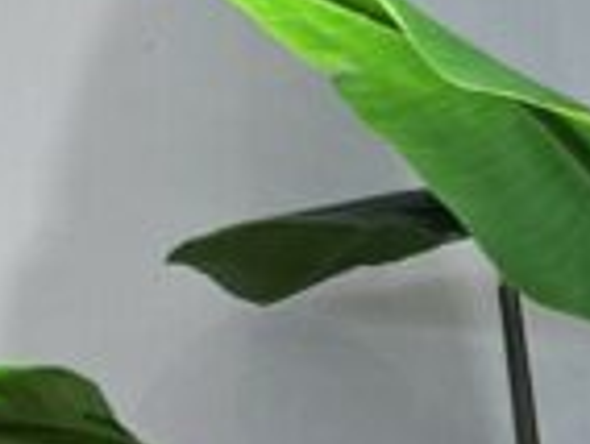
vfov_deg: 9.5
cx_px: -524
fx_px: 2305
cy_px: 1133
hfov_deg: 13.0
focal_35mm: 135
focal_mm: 6.86
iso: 160
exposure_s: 1/50
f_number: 1.78
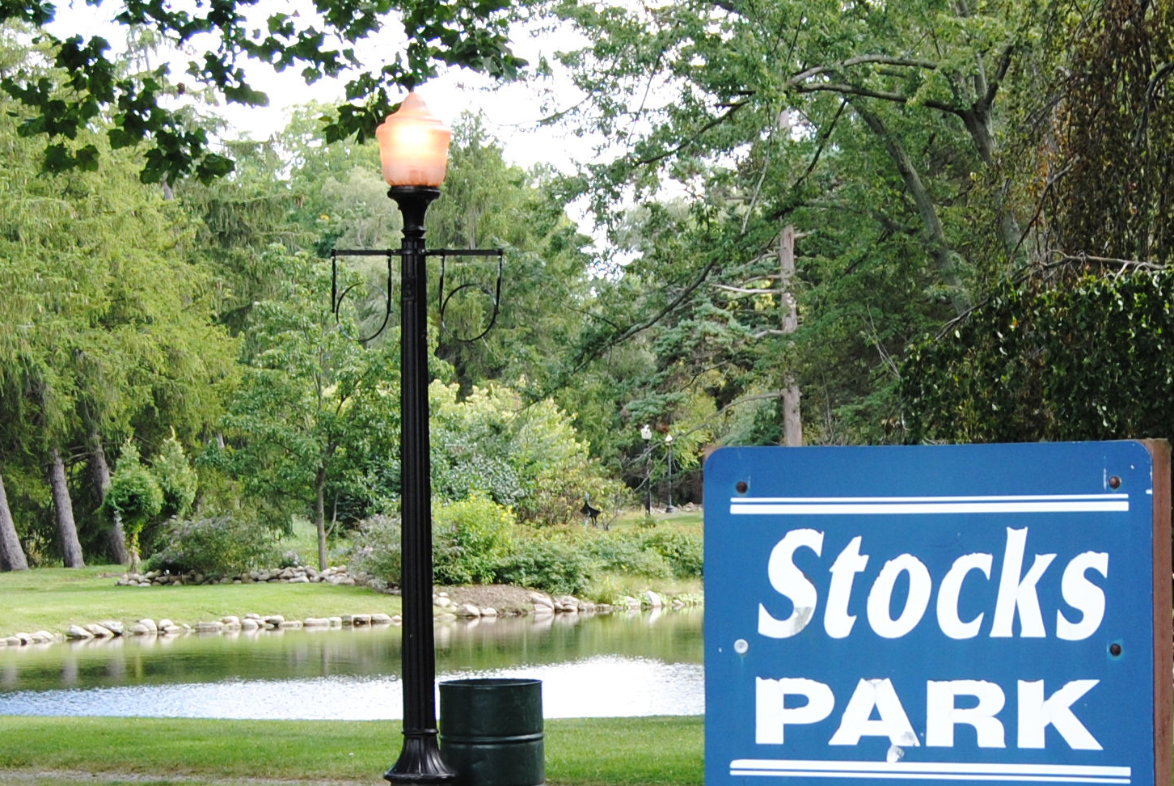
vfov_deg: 11.4
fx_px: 3918
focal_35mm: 120
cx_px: 766
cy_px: 732
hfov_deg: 17.0
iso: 200
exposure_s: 1/125
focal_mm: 30
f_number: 5.6
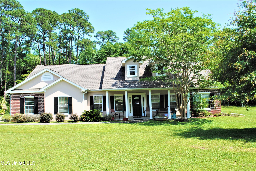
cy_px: 86
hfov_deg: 57.2
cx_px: 128
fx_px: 235
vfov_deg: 40.1
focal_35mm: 33
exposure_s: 1/200
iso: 100
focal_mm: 22
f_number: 7.1
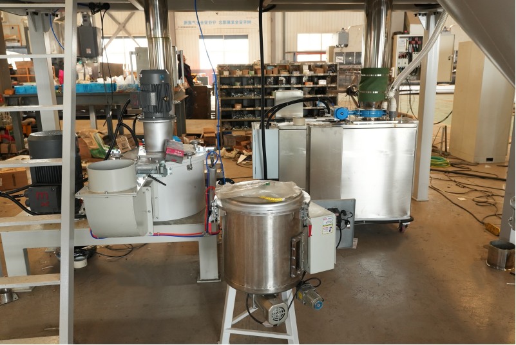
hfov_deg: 61.9
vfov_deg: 43.7
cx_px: 258
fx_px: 430
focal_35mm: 30
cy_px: 172
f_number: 5.6
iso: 4000
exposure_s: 1/160
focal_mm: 30
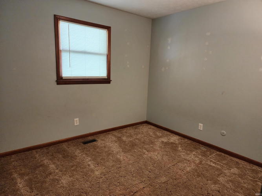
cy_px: 98
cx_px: 131
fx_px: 174
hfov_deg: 73.9
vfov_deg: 58.9
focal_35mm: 23
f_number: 1.8
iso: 500
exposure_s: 1/120
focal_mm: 6.4
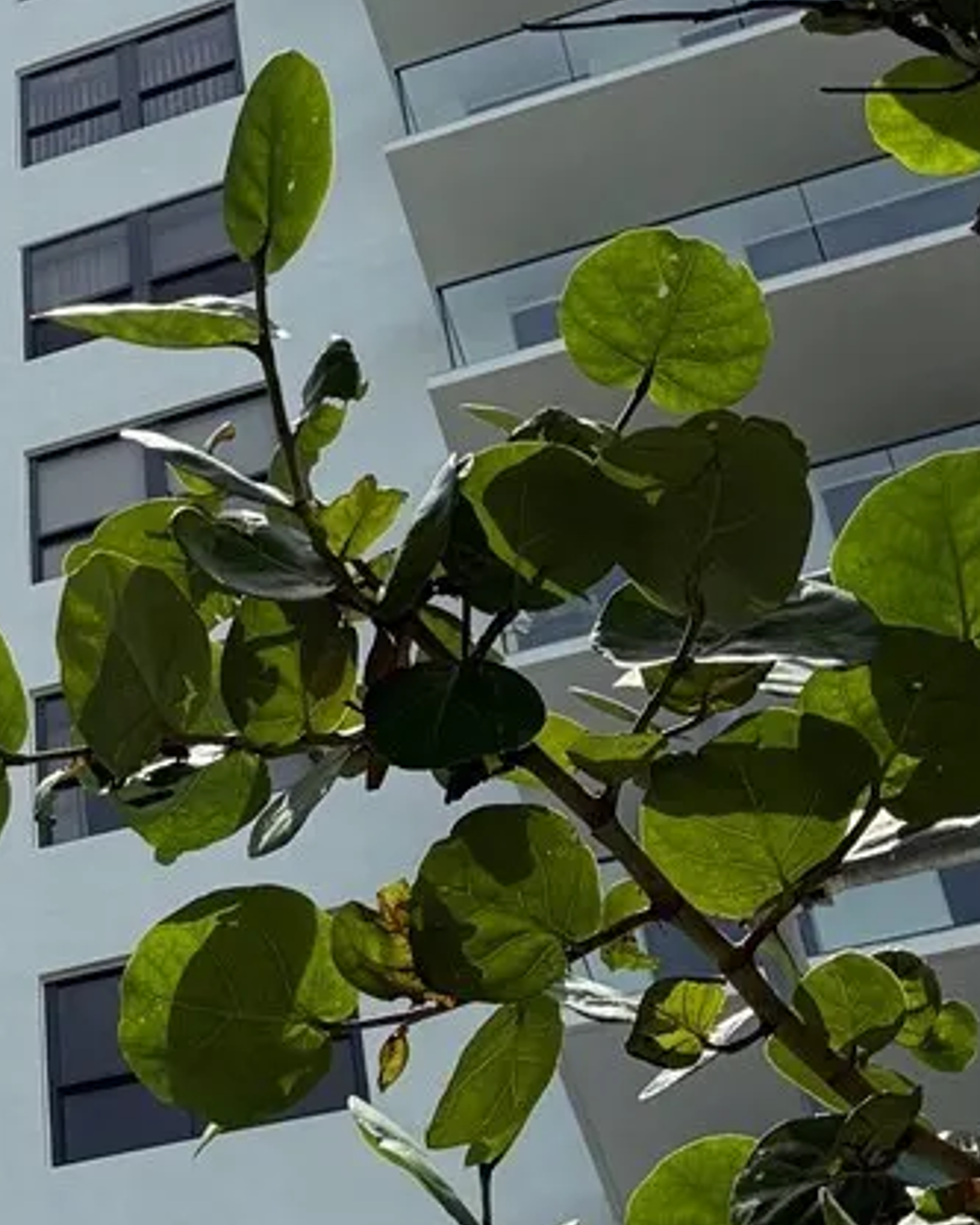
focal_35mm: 90
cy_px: 789
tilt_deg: +48.1
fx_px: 3262
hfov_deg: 15.3
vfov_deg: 21.2
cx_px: -659
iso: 100
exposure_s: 1/6711
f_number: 1.78
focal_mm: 6.76
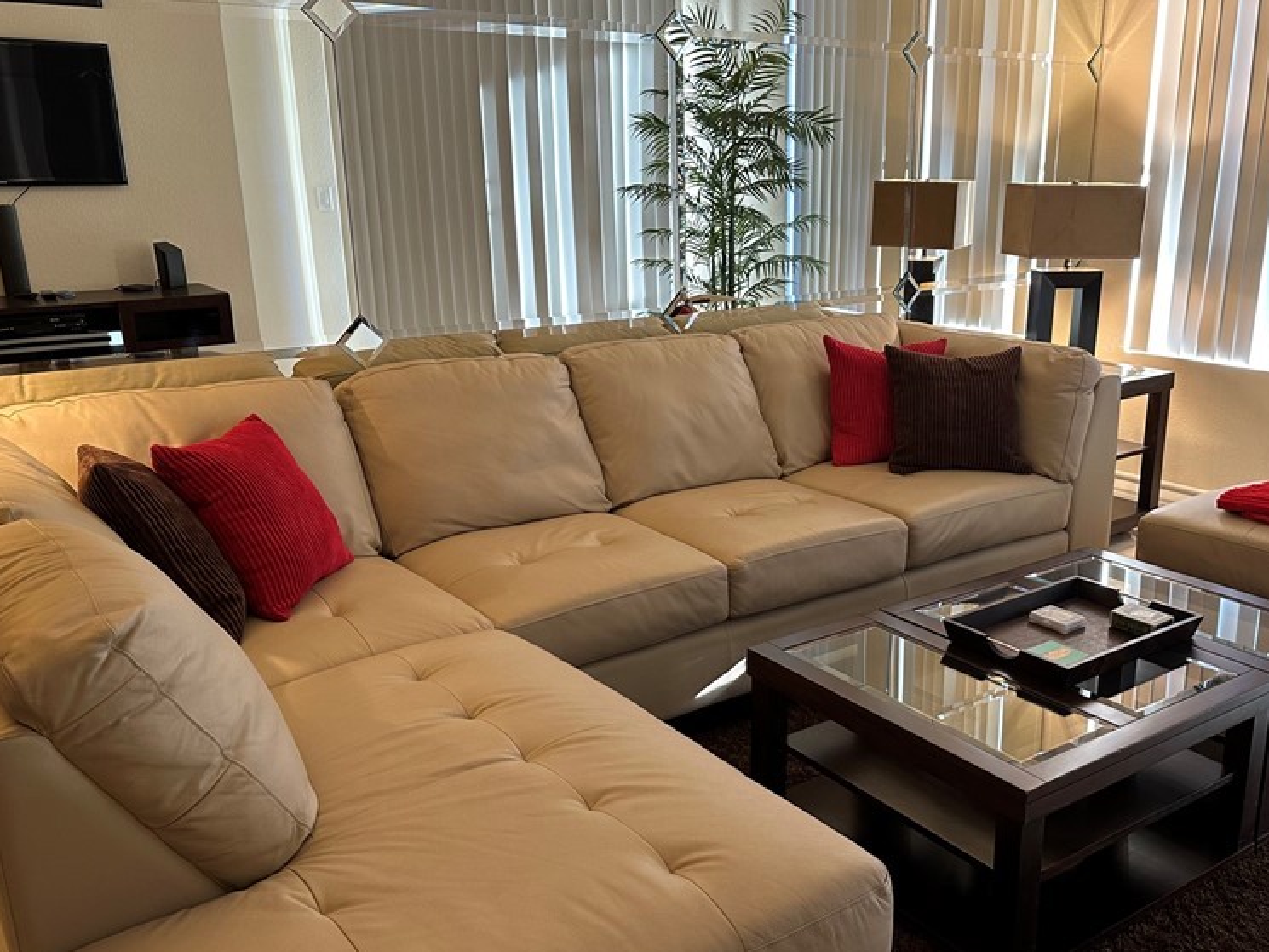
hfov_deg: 54.9
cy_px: 528
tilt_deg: -18.0
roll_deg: -0.3
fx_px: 1210
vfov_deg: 42.9
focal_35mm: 33
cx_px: 763
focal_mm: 6.86
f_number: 1.78
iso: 160
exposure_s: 1/60
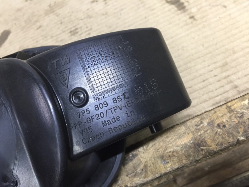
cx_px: 124
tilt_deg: -56.5
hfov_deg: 61.7
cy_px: 94
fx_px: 209
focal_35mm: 29
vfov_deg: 48.2
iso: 125
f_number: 2.2
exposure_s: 1/33
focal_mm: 4.15
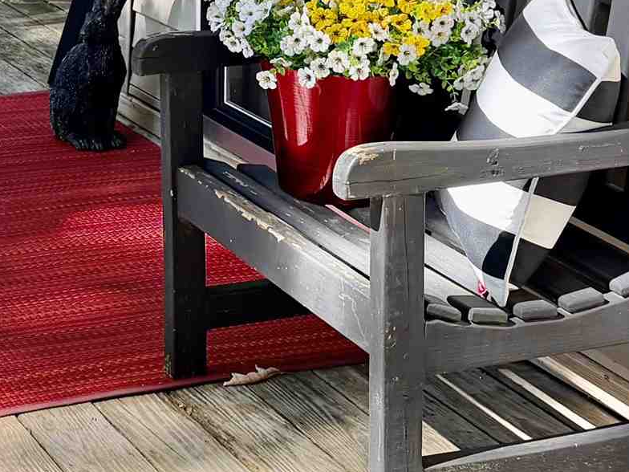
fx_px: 1708
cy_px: -187
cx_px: -181
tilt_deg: -7.2
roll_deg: +1.5
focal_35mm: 94
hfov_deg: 19.3
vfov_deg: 14.8
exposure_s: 1/584
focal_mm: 6.76
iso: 100
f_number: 1.78
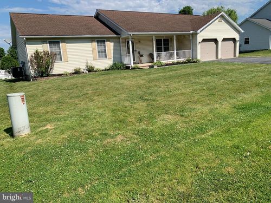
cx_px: 136
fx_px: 204
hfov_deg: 67.3
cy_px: 102
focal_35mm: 26
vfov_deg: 53.1
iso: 25
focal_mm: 4.25
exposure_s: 1/2208
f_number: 1.8
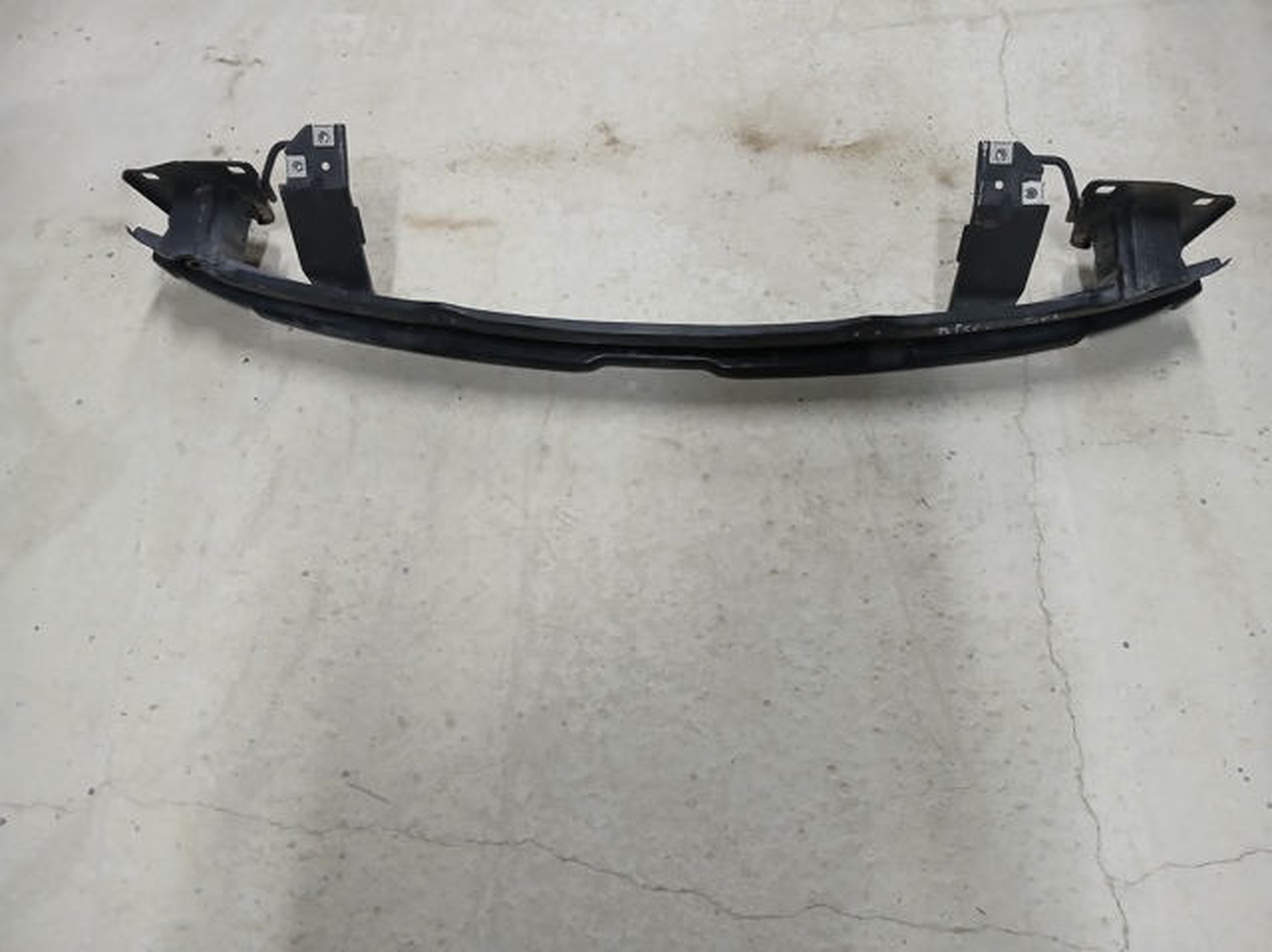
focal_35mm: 26
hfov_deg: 67.3
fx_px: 955
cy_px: 476
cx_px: 636
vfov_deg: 53.0
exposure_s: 1/25
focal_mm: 3.98
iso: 250
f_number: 1.8
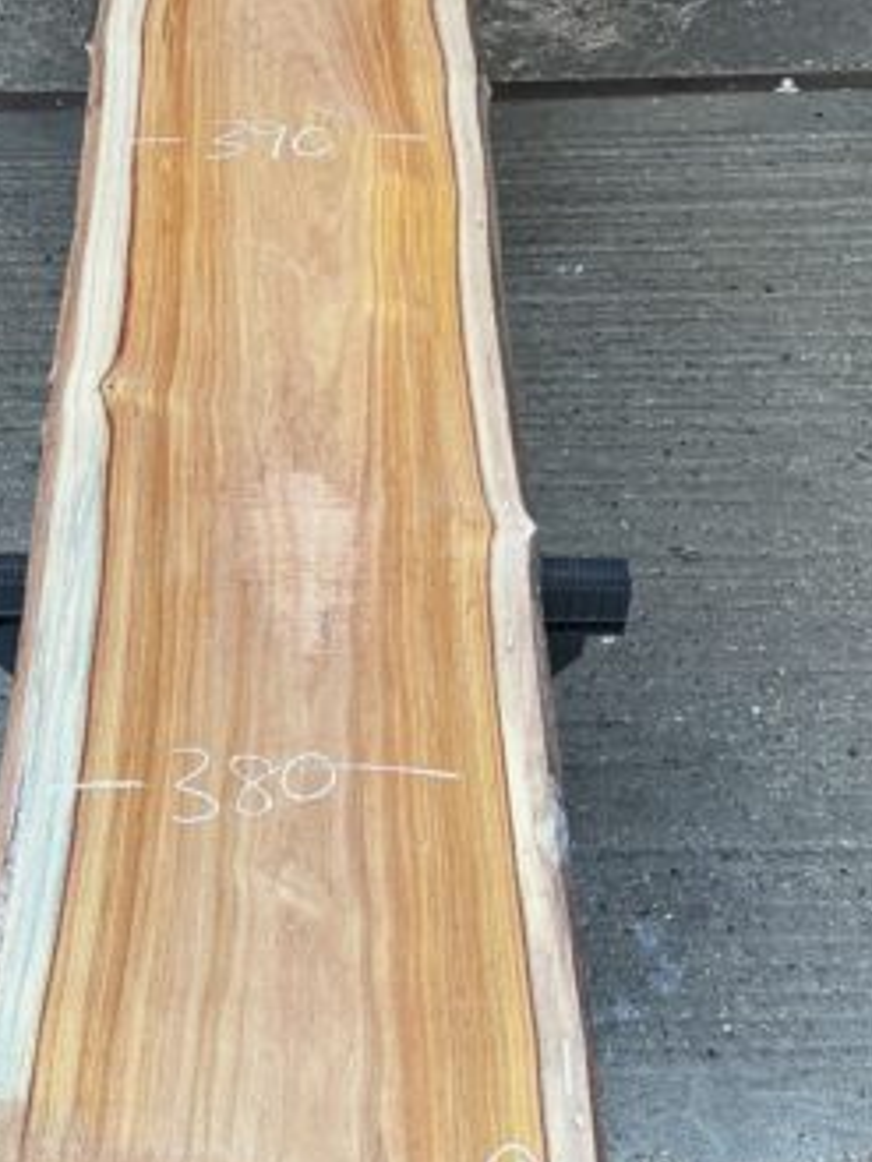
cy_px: 426
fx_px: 1578
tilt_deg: -49.0
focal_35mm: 47
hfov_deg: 30.7
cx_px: 286
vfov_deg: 40.1
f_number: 1.8
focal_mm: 3
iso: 16
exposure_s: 1/100
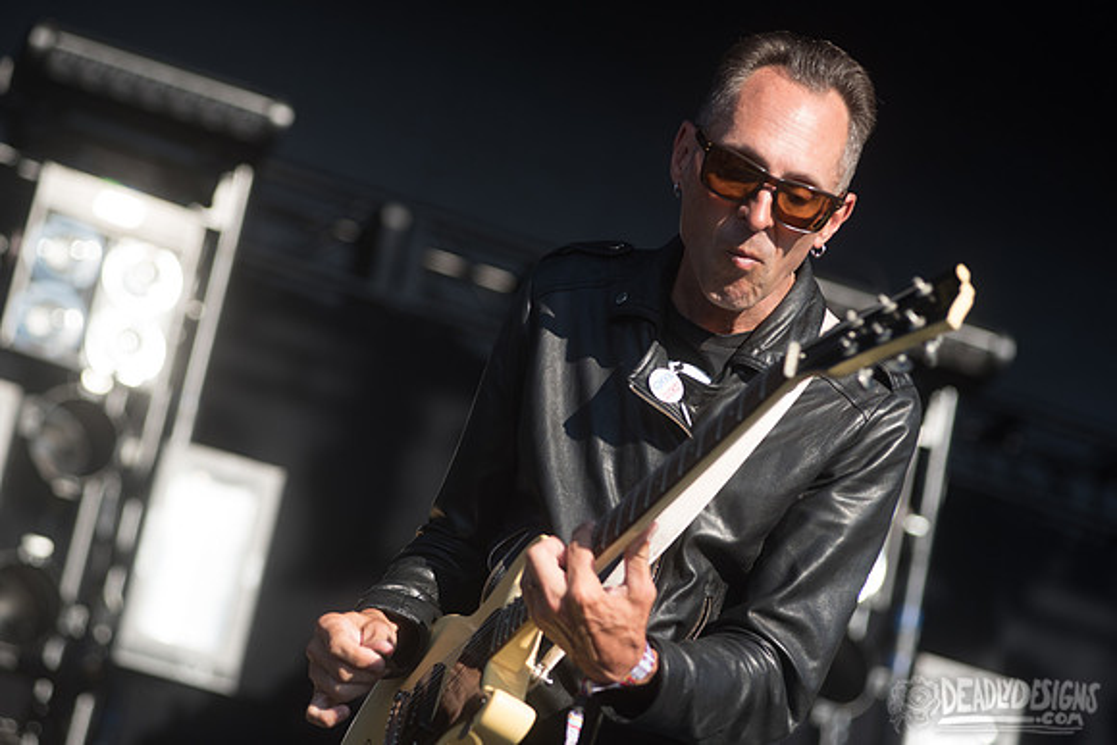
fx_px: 3949
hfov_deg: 16.1
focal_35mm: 127
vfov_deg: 10.8
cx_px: 558
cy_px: 336
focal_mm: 116
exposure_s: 1/2000
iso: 320
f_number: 4
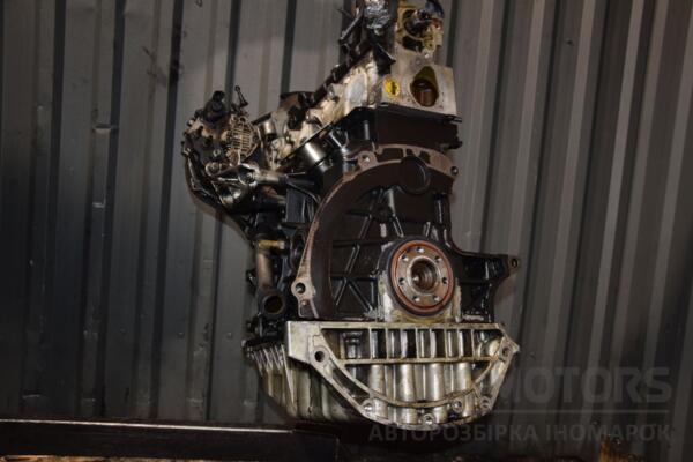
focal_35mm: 33
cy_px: 231
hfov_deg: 57.2
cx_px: 346
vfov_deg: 40.0
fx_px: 635
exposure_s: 1/60
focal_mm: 22
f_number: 5
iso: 800
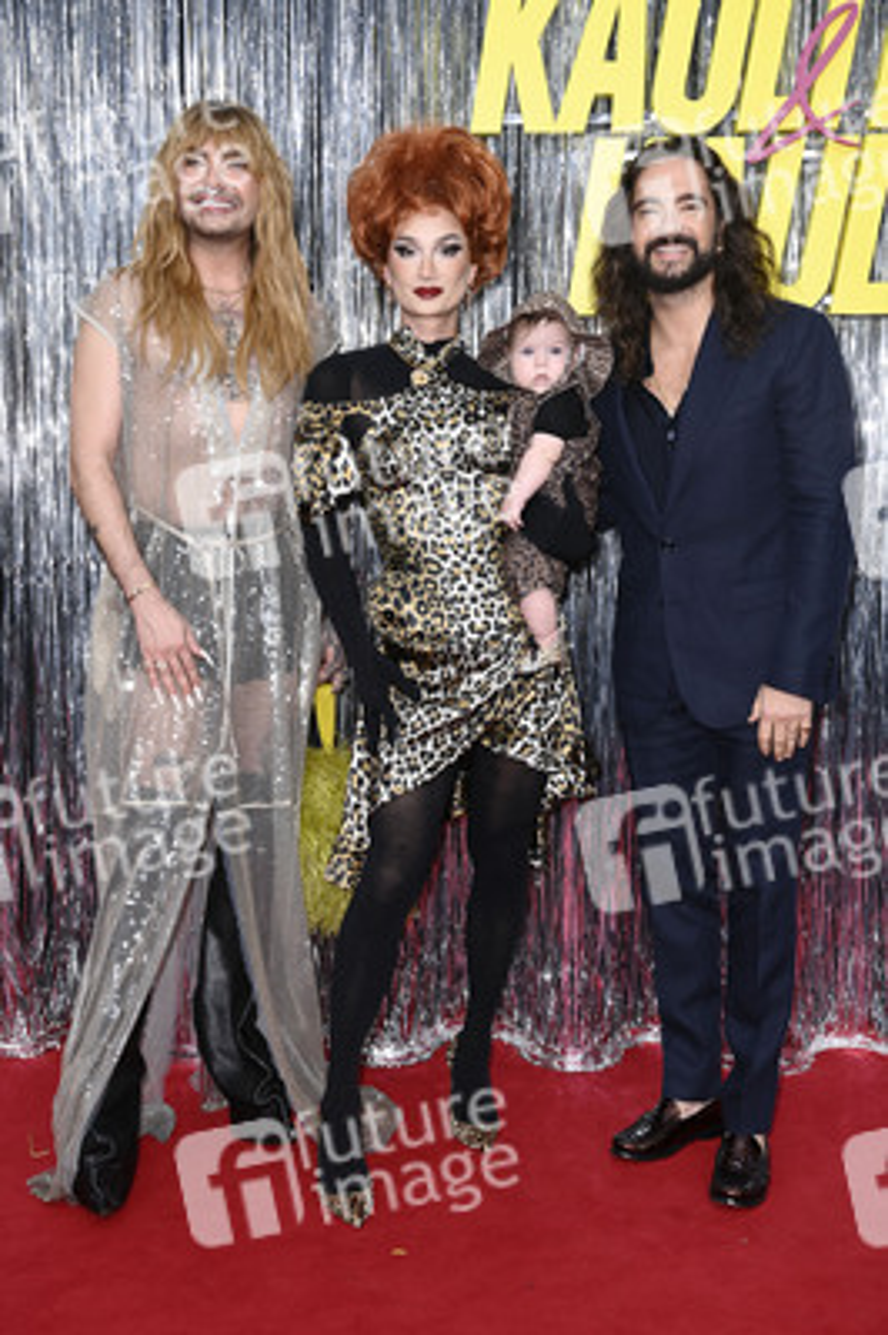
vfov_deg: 39.6
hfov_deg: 26.9
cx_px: 444
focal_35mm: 50
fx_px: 1853
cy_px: 668
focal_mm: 50
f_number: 5.6
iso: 400
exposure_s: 1/250
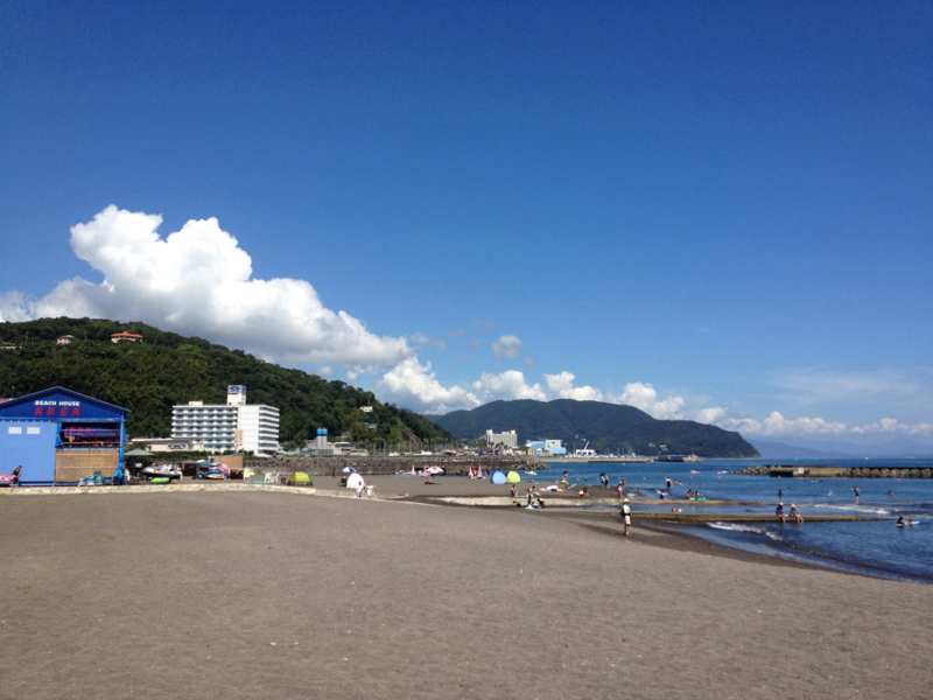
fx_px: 943
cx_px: 466
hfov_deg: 52.6
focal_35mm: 35
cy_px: 350
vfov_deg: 40.7
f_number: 2.4
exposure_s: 1/2513
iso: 64
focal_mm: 4.28
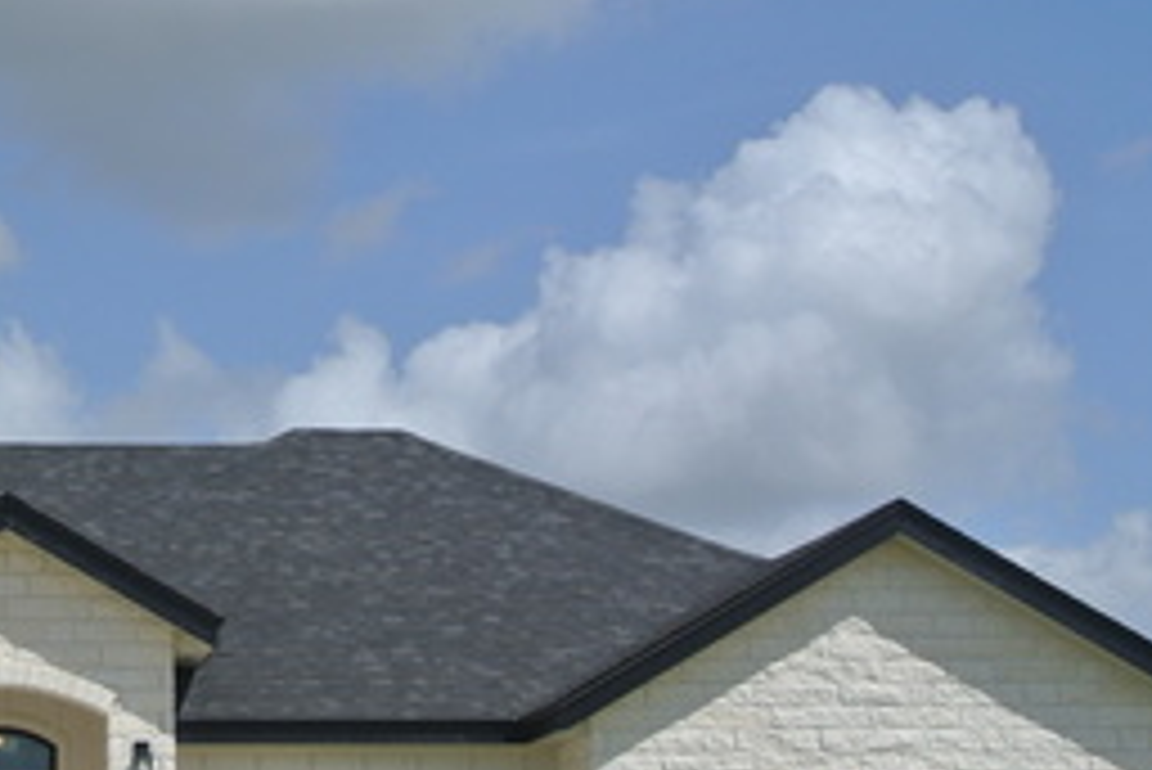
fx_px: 3522
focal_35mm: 110
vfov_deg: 12.5
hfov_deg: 18.0
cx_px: -76
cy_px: 504
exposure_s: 1/1000
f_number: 5.6
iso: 100
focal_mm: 16.3
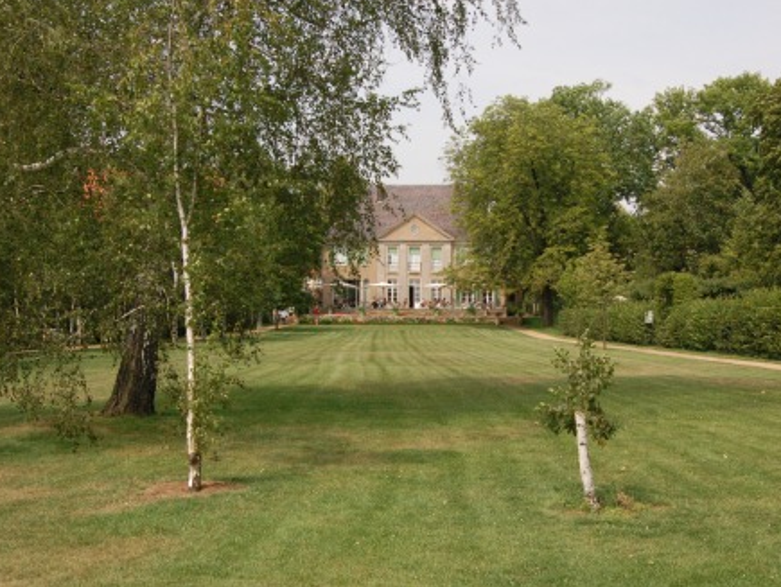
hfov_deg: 43.7
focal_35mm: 43
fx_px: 971
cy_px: 291
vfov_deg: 33.6
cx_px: 440
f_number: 14
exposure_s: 1/800
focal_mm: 26
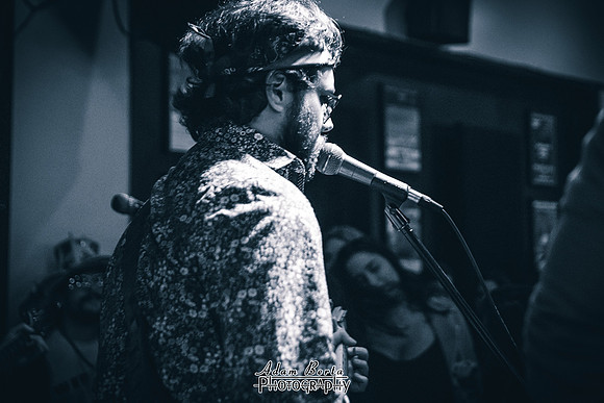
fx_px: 1206
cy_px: 140
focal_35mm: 72
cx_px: 394
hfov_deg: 28.0
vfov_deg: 18.9
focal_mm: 55
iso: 6400
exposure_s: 1/60
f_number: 2.8
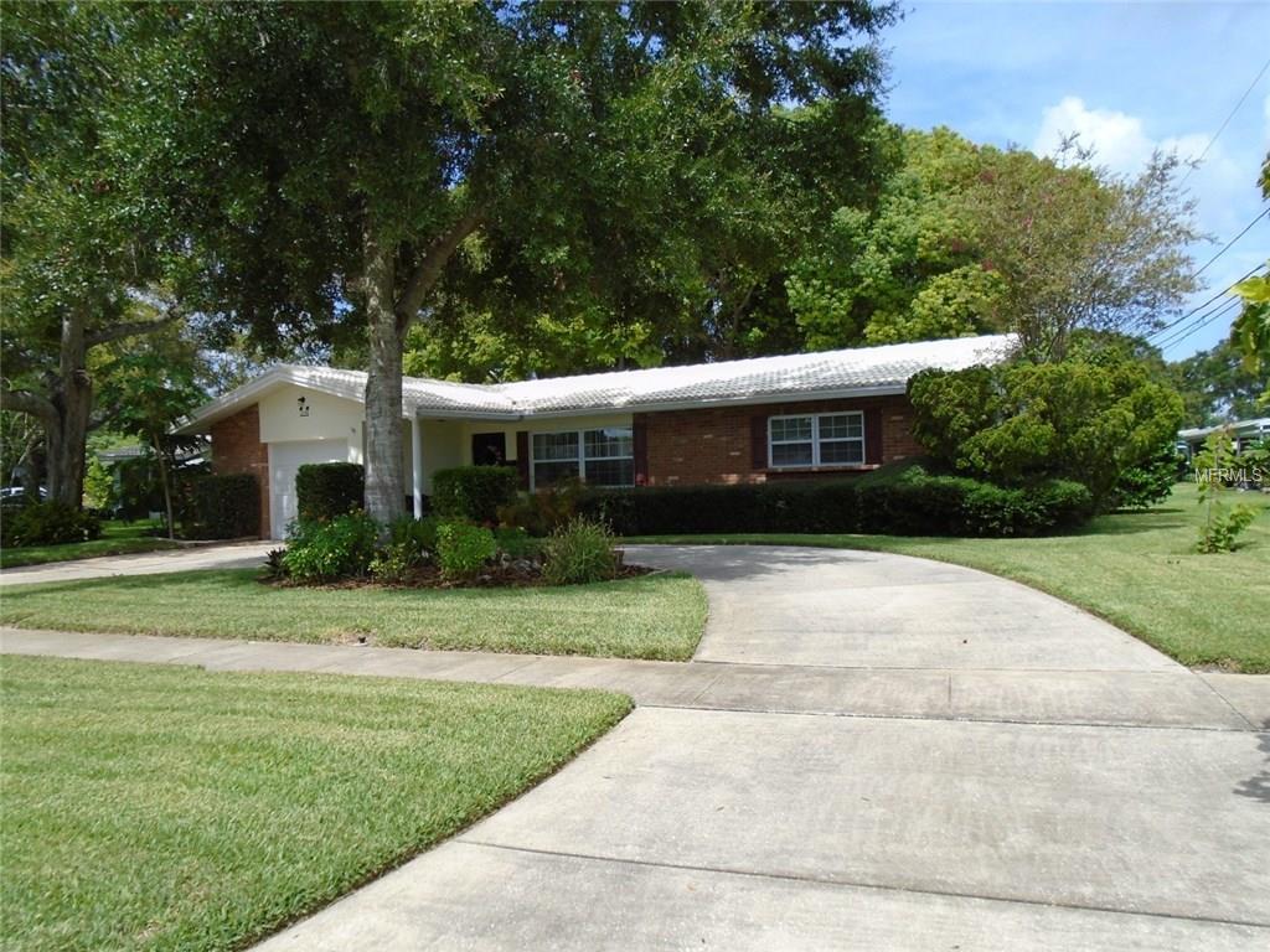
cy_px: 476
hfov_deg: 67.3
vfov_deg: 53.1
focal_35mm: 26
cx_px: 635
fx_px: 954
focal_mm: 4.6
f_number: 3.2
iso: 100
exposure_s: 1/1000
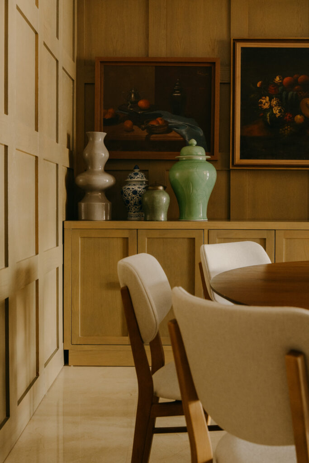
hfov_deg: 29.9
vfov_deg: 43.6
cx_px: 154
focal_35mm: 45
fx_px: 579
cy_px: 232
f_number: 6.3
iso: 800
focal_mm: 45
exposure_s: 1
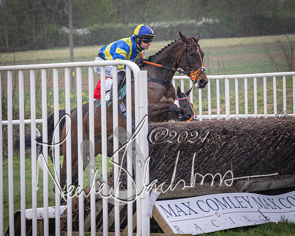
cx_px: 174
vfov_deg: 8.8
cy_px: 81
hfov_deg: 11.1
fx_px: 1524
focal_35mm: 175
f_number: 4
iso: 1600
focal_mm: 70
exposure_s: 1/1000
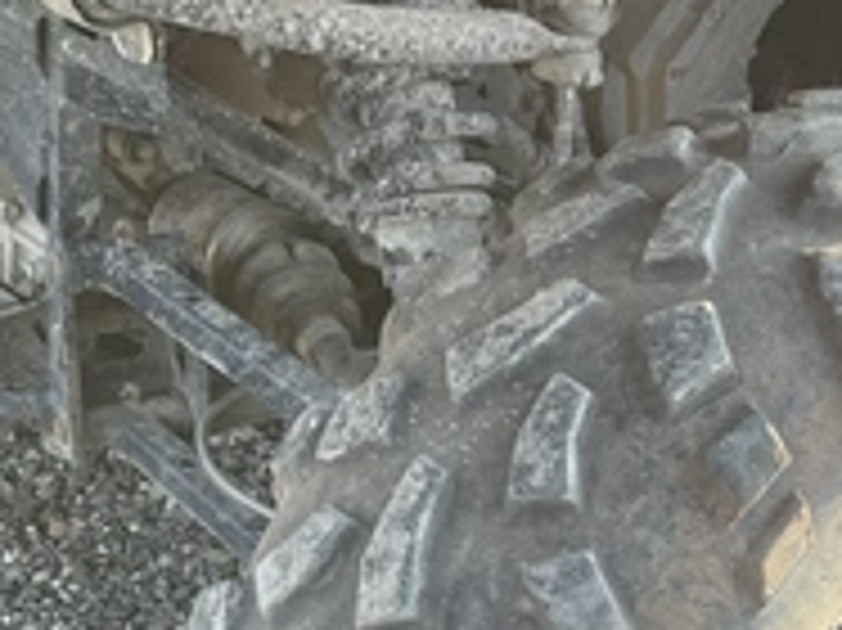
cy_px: 572
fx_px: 1507
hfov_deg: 30.4
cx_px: 675
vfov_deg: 23.0
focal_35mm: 62
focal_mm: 3
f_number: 1.8
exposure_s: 1/172
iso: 20
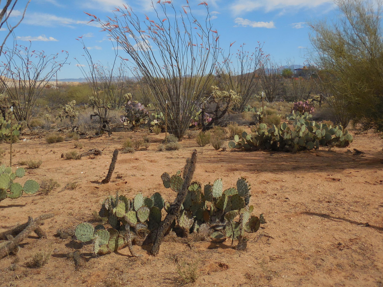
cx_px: 174
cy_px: 114
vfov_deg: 36.7
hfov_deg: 47.8
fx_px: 431
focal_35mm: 39
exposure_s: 1/640
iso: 125
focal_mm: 5
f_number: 7
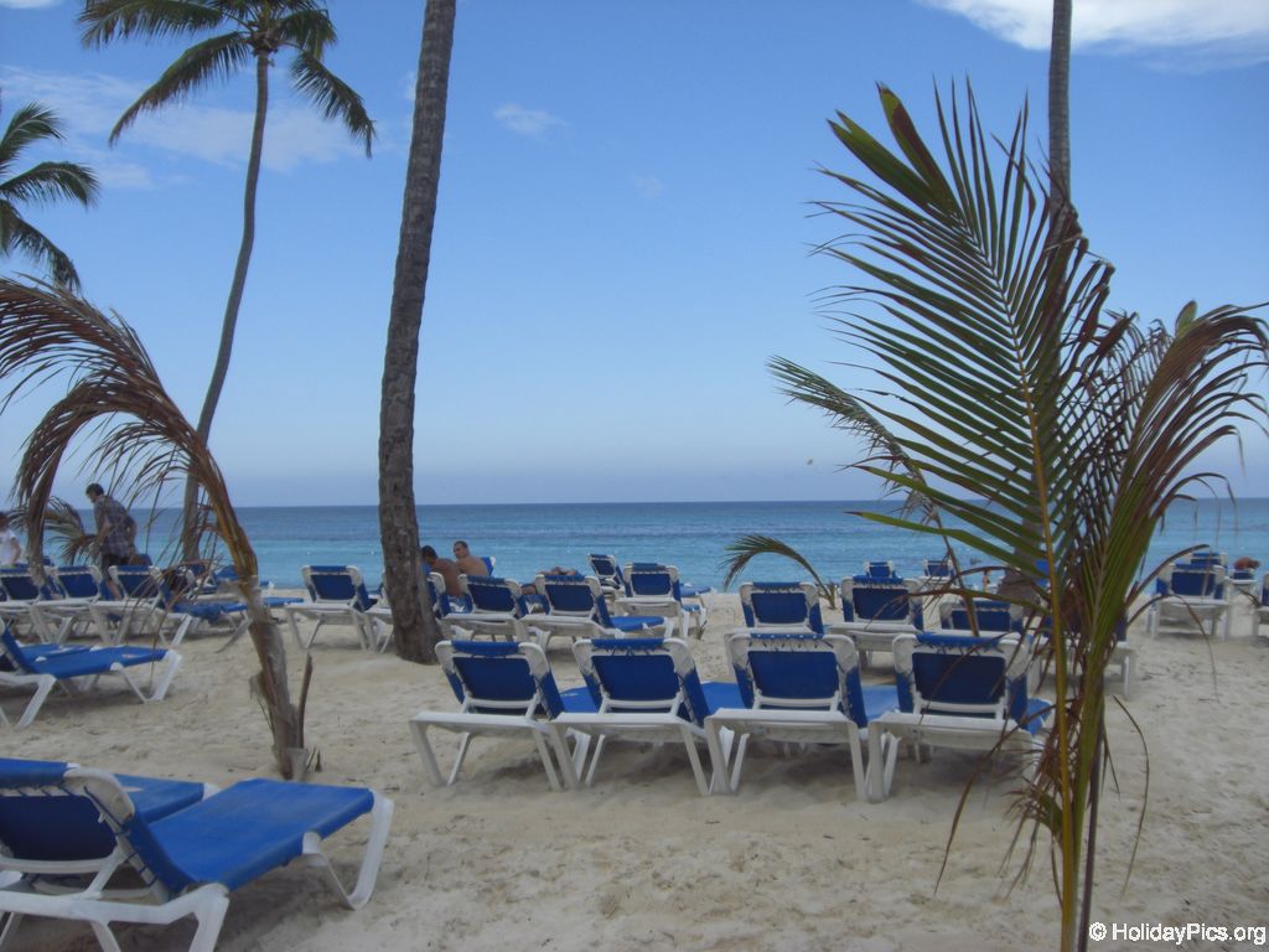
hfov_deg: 49.0
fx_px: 1393
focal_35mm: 38
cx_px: 634
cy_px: 476
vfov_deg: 37.7
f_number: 2.7
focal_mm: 6.2
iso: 64
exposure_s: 1/640
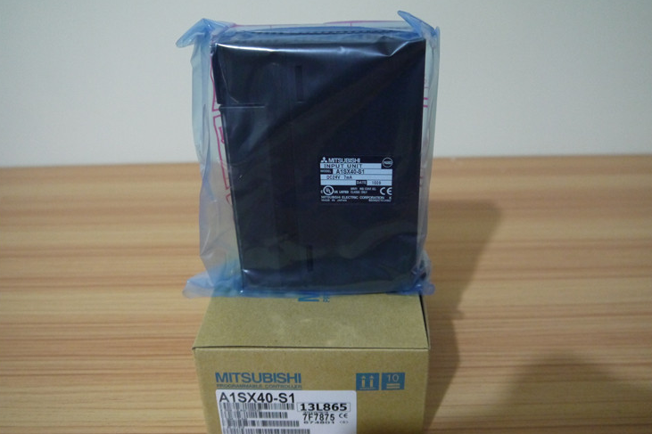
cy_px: 226
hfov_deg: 58.7
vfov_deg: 41.1
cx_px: 329
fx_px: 579
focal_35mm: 32
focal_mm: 15
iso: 1600
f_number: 3.5
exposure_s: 1/30
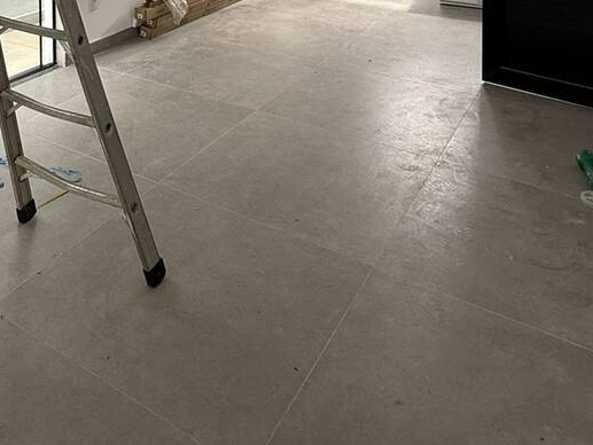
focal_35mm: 39
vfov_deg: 29.3
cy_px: -142
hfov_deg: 45.9
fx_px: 668
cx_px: 136
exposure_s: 1/99
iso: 50
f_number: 2.2
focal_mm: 2.22
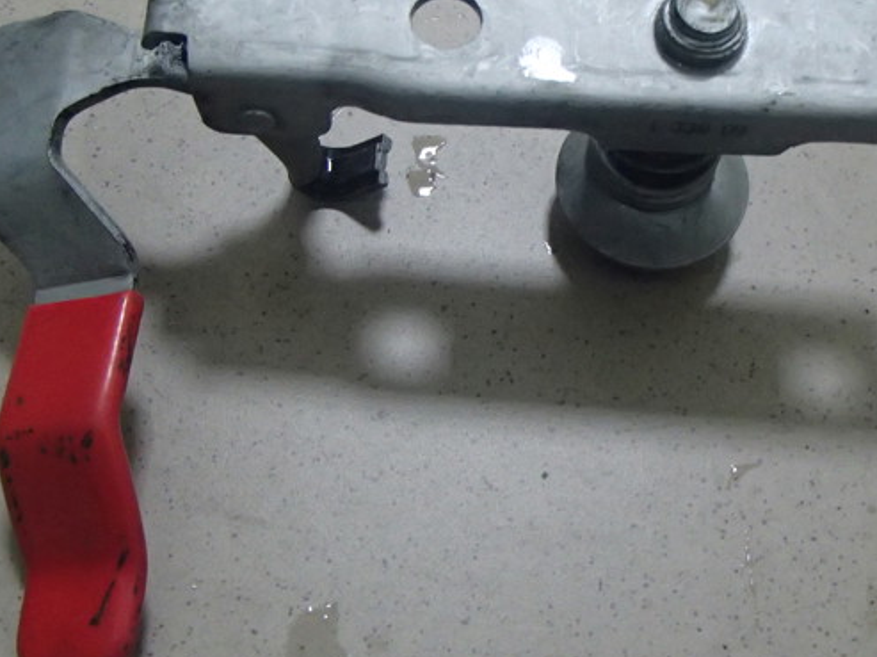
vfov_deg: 30.2
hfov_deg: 39.5
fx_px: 1215
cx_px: 525
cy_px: 325
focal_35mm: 48
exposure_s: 1/40
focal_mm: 6.64
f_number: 4.7
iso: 1250
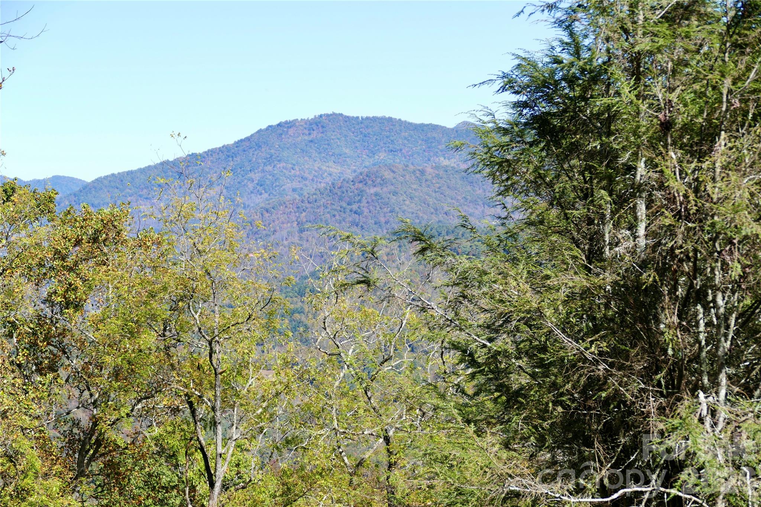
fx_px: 2325
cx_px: 380
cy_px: 254
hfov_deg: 18.6
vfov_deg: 12.5
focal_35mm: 110
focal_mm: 39.97
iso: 125
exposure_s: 1/800
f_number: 3.9
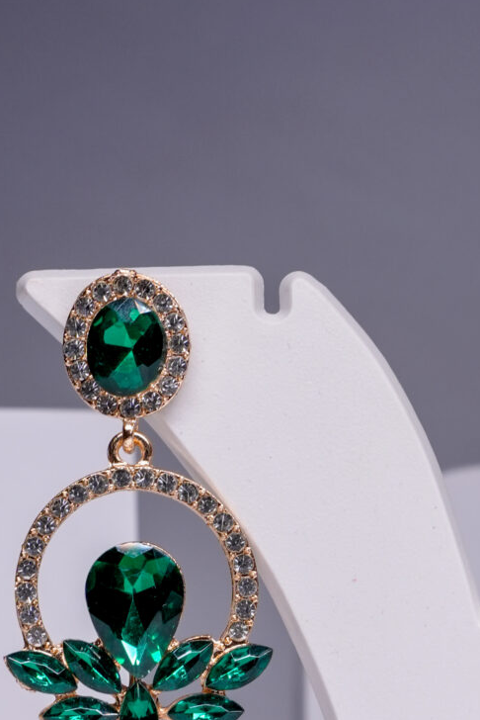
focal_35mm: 123
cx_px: 468
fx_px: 2457
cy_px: 636
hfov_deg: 11.1
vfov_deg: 16.4
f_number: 8
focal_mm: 35
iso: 640
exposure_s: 1/100
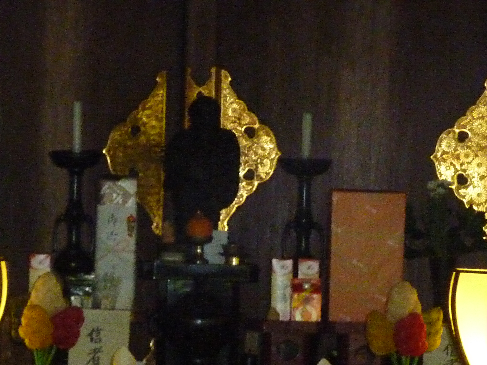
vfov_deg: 5.6
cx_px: 244
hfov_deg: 7.5
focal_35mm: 264
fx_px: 3714
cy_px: 182
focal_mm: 24.1
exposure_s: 1/40
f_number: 4.5
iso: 1000
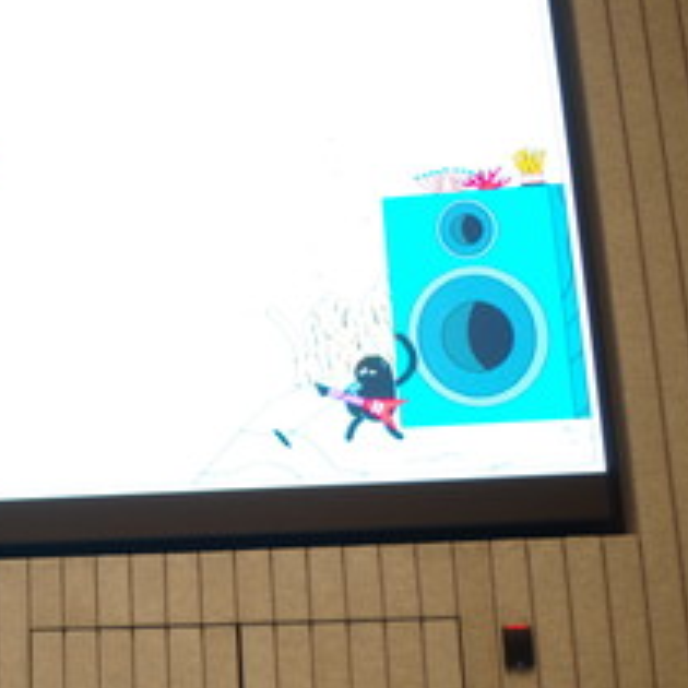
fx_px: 1394
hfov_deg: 25.4
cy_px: 460
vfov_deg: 27.5
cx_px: -102
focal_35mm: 62
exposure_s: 1/50
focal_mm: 20
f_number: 4
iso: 800
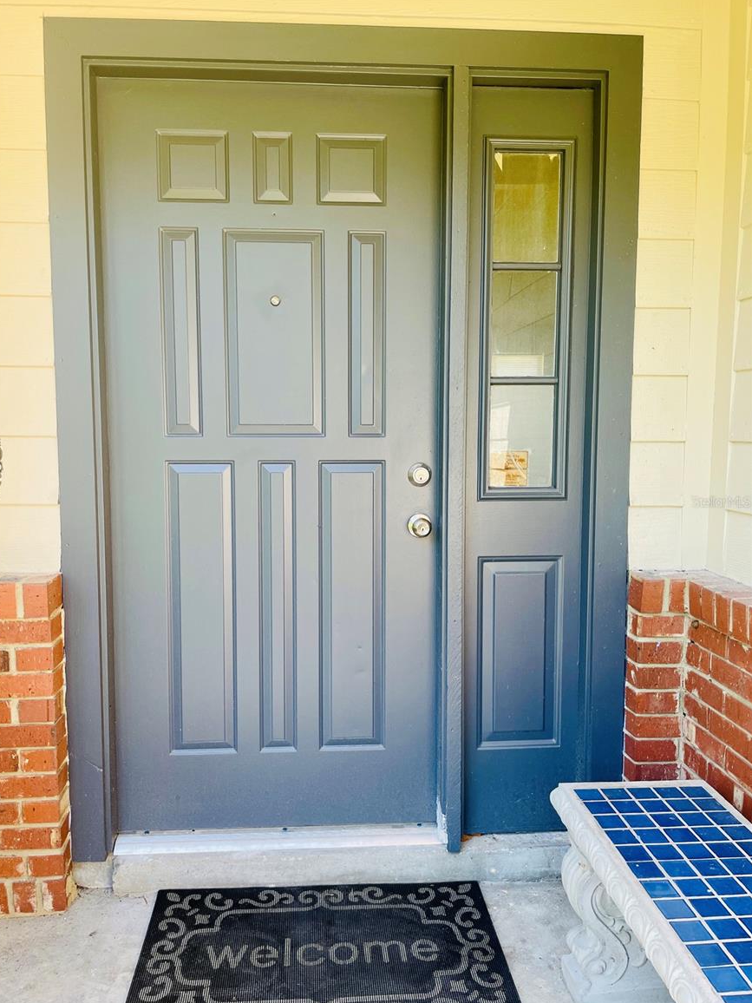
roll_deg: +0.6
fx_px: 782
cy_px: 502
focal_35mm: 27
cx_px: 363
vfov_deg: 65.3
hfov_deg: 51.3
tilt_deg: -6.1
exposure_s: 1/148
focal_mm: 4.2
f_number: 1.6
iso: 32
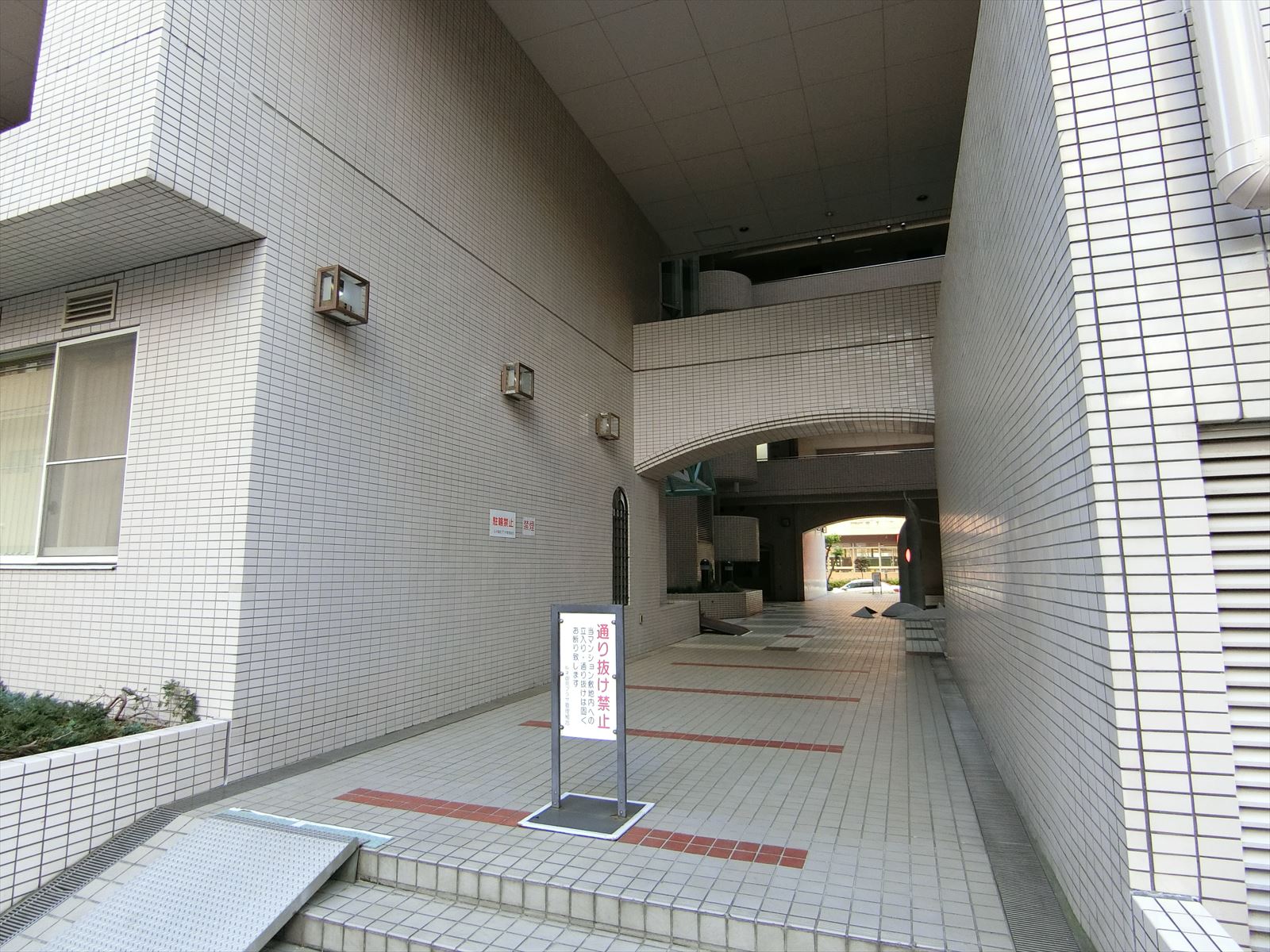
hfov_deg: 84.7
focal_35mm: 19
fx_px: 697
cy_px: 476
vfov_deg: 68.7
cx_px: 635
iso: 250
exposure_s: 1/125
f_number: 2.7
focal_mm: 4.06
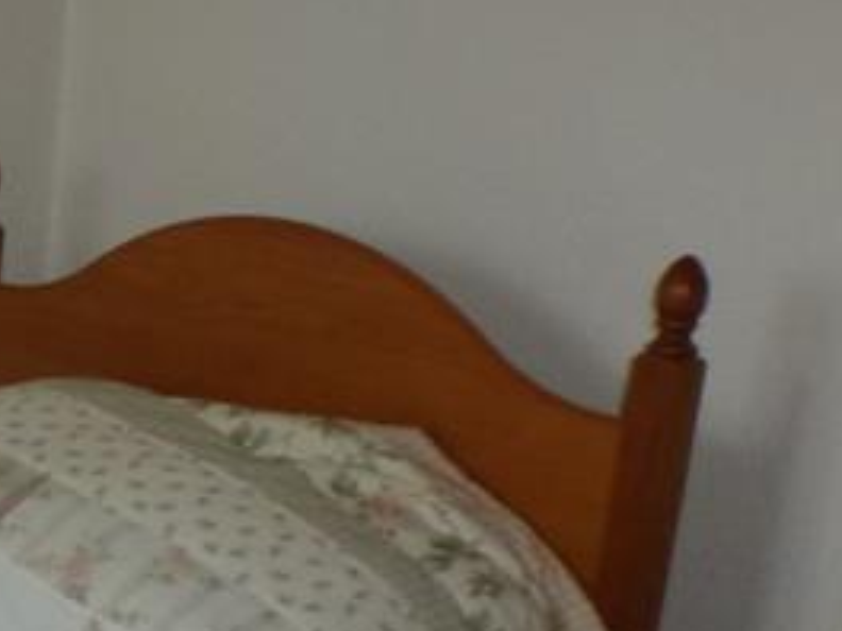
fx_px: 2262
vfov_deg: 15.7
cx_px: -663
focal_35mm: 93
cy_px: 599
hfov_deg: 17.3
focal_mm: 4.3
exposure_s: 1/60
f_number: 3.3
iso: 200
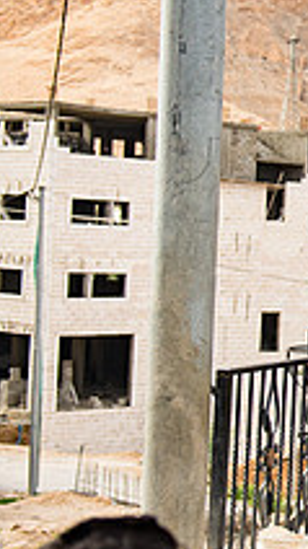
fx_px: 1498
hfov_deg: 10.4
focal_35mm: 103
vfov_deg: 20.7
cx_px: 701
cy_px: 240
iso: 200
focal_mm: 36
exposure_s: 1/2000
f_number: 2.8
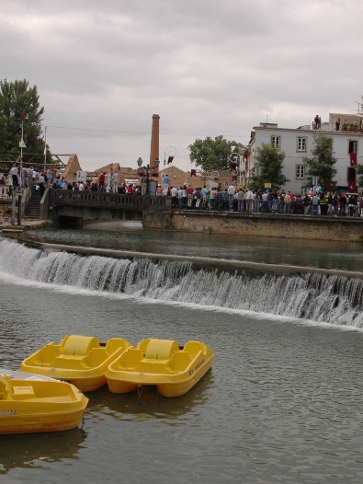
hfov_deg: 26.4
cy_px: 241
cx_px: 270
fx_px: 765
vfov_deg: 35.1
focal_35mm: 55
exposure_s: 1/400
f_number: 10
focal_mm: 25
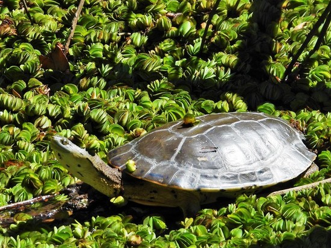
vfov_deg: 1.7
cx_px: 166
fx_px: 8262
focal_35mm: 864
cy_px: 124
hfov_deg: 2.3
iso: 125
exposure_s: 1/500
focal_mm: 155
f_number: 5.6
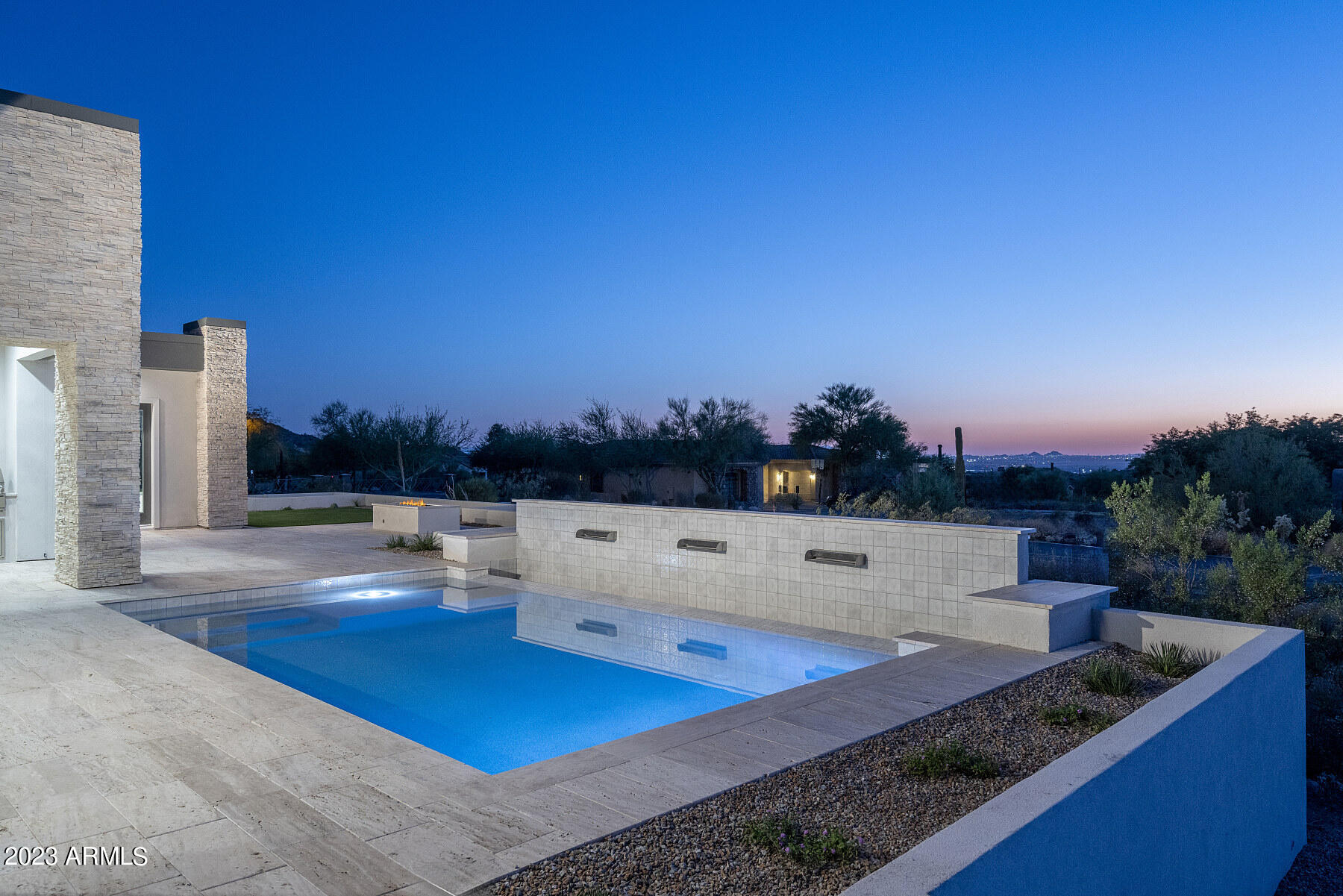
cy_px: 448
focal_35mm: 24
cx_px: 672
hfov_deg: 73.7
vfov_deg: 53.2
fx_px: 895
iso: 1250
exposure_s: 1/8
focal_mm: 24
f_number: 6.3
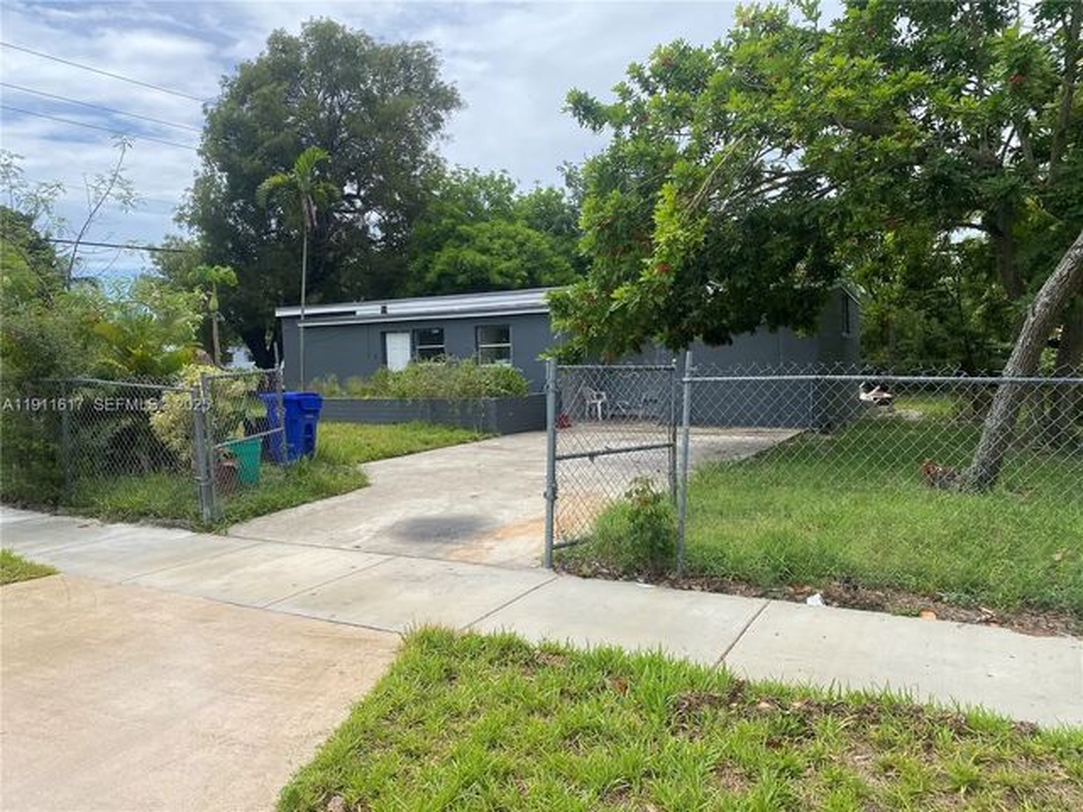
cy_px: 406
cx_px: 542
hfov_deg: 67.3
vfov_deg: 53.1
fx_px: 813
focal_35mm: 26
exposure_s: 1/2141
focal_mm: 4.25
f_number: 1.8
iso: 32
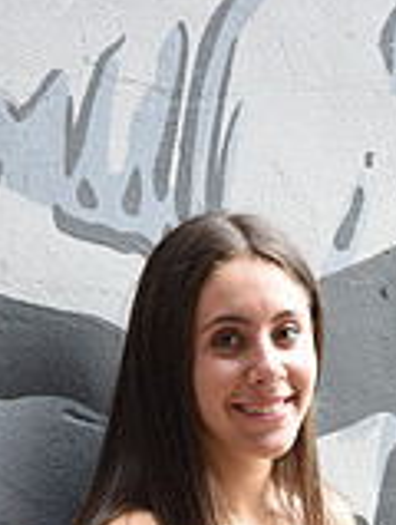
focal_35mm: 168
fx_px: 2552
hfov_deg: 8.9
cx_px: 183
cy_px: 895
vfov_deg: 11.1
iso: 500
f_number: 5
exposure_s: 1/160
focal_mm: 48
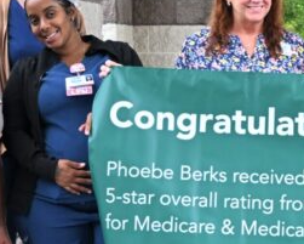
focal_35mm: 158
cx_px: 337
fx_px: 1422
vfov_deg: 9.8
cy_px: 137
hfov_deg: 12.0
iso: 400
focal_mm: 27.5
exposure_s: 1/100
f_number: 4.5
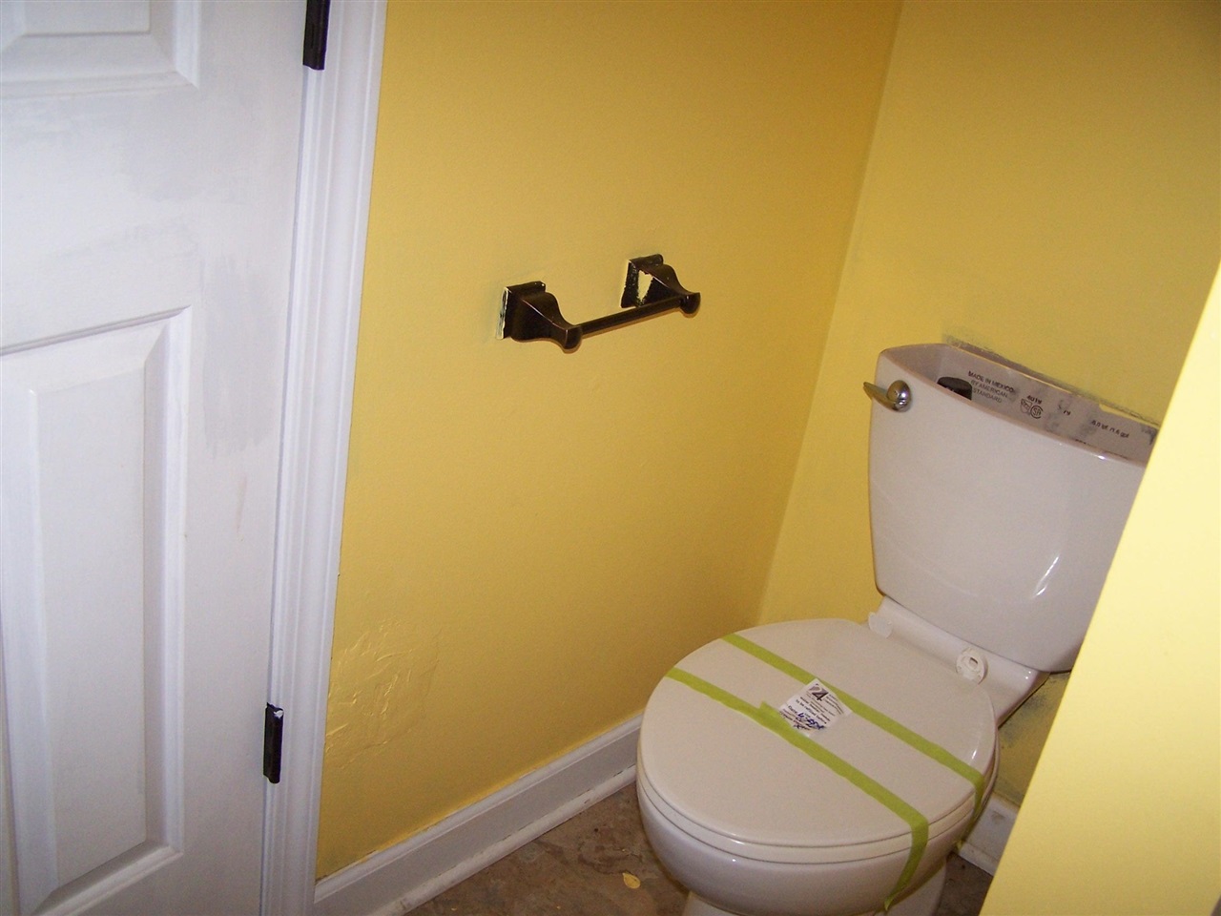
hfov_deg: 49.0
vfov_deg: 37.7
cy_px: 458
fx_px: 1340
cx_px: 610
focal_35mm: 38
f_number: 2.8
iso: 140
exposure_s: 1/60
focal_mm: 6.3
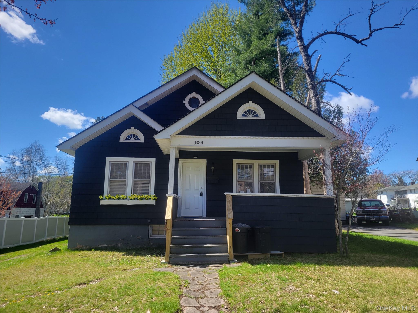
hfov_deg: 67.3
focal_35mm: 26
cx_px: 209
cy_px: 156
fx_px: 314
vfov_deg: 53.1
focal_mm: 5.4
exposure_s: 1/1414
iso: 40
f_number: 1.8
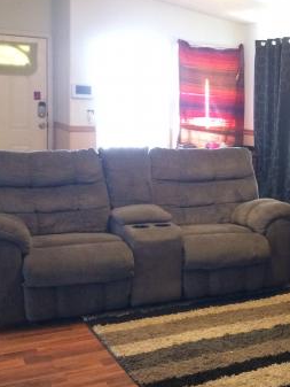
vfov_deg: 34.9
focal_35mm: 55
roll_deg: -1.3
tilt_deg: -7.6
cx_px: 327
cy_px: 168
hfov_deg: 24.6
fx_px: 614
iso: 320
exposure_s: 1/30
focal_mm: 4.15
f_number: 2.2
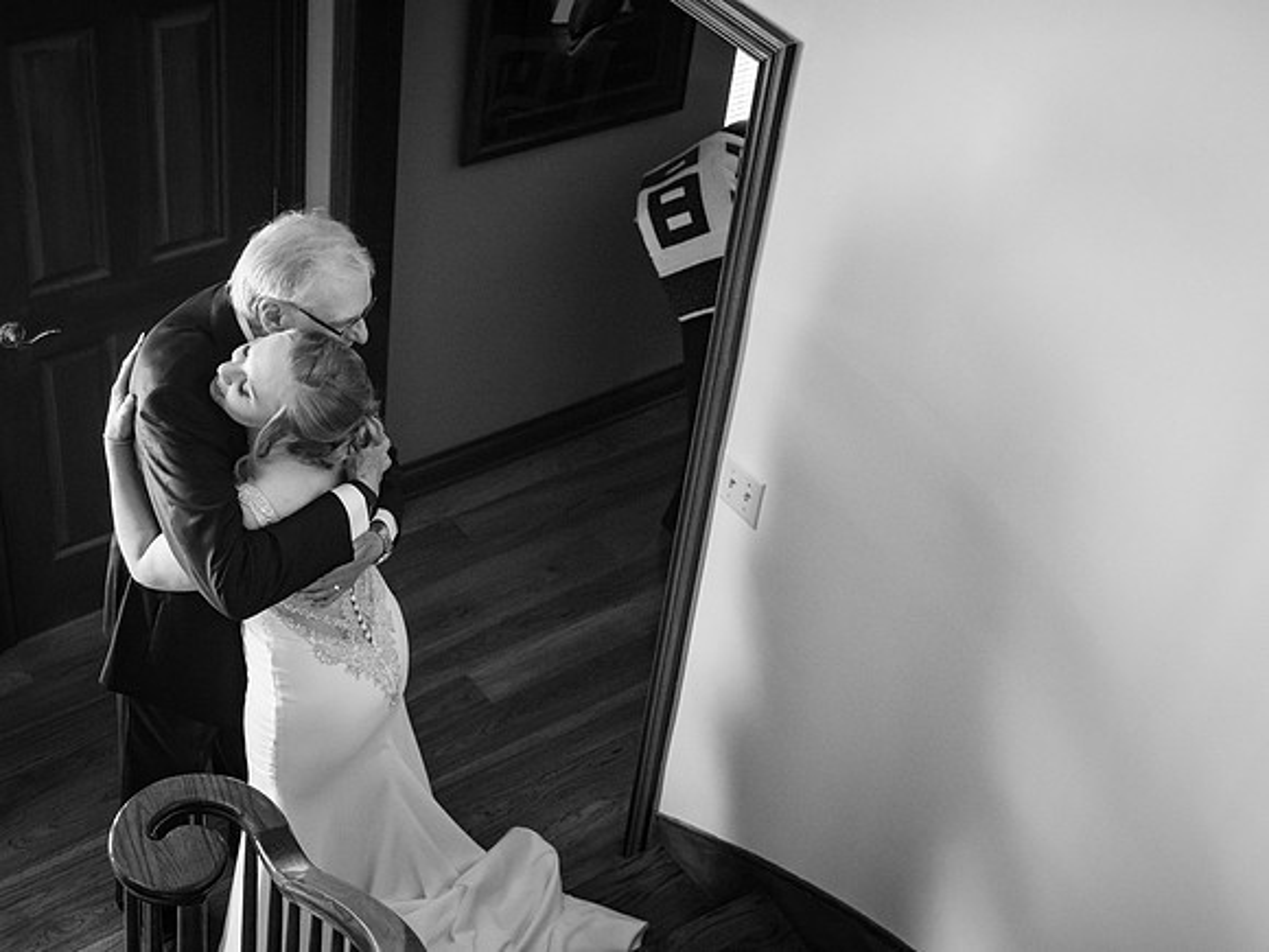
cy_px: 476
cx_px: 634
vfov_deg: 28.0
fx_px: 1906
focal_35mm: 52
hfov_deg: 36.8
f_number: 2.8
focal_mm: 26
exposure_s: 1/100
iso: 2000
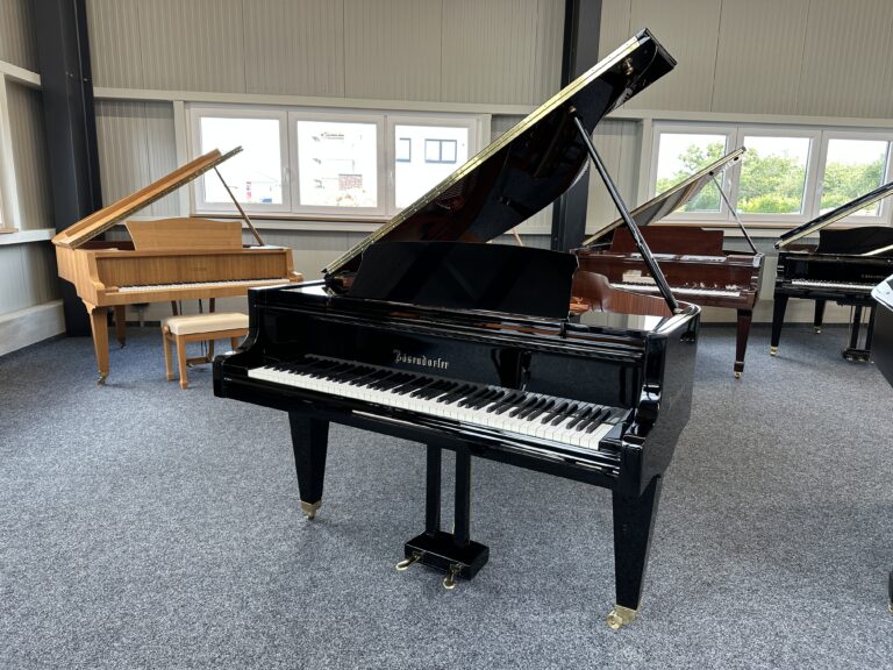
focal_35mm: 24
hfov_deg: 71.6
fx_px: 619
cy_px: 335
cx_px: 446
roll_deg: -1.2
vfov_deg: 56.8
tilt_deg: -12.1
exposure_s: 1/121
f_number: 1.78
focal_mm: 6.86
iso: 100
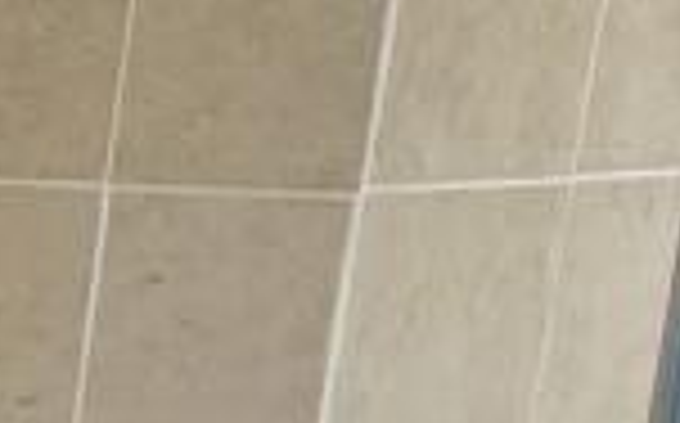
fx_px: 3462
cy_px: 932
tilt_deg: -10.9
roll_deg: -2.9
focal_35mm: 187
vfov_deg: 6.7
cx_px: -1621
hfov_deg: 8.5
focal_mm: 4.25
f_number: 1.8
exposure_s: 1/122
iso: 40
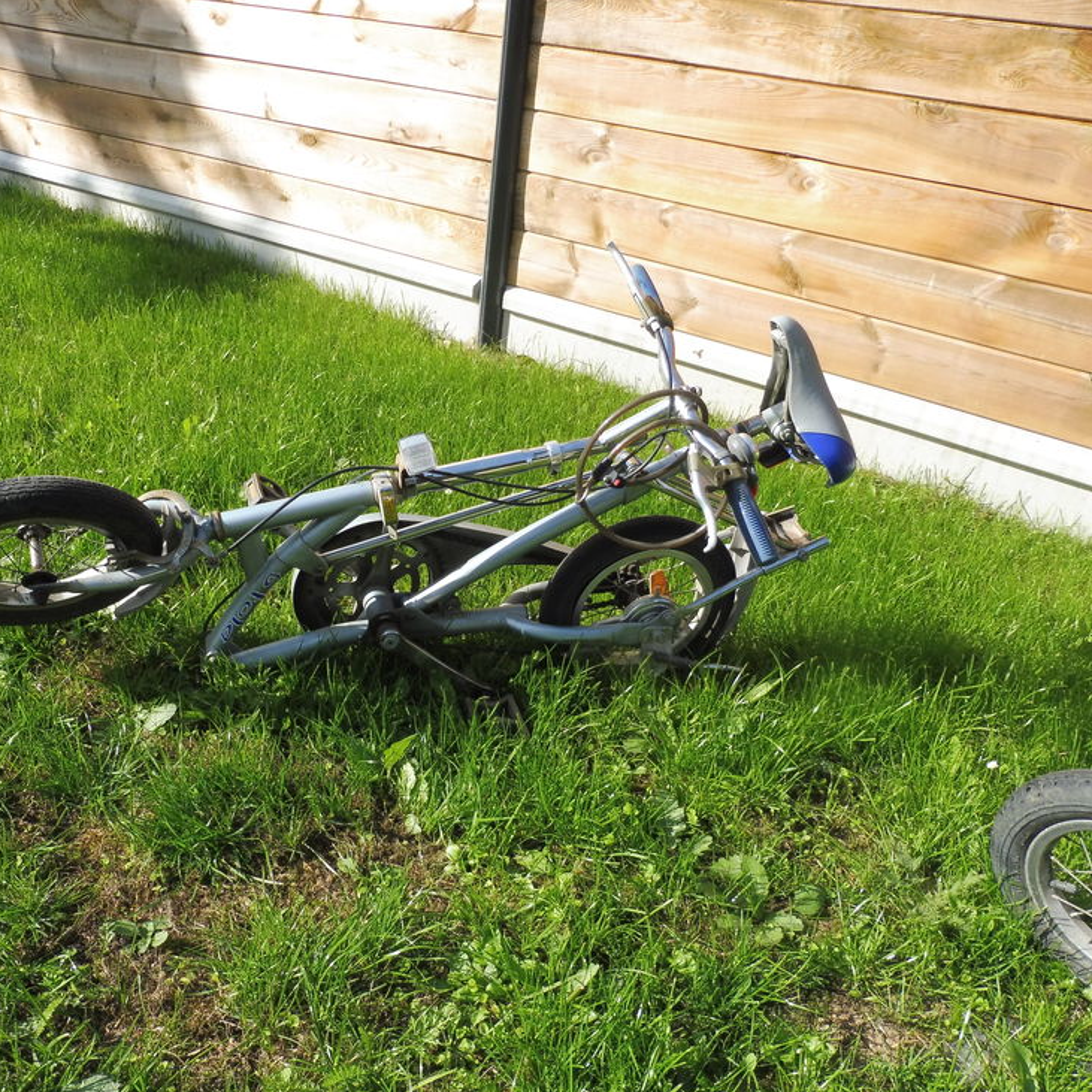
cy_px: 559
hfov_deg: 55.0
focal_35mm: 29
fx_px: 1035
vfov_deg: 55.6
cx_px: 406
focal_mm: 4.3
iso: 100
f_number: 4
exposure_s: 1/400
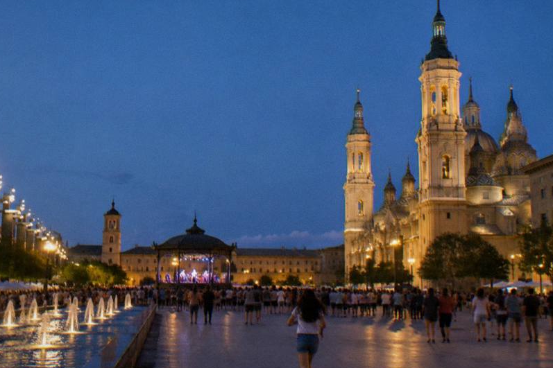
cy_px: 220
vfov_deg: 23.0
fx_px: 906
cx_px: 305
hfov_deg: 33.9
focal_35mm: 59
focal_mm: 47
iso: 800
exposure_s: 1/500
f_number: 7.1
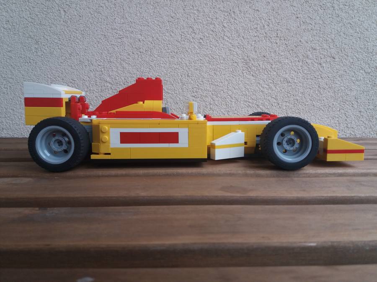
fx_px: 305
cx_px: 188
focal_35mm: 28
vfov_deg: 49.7
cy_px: 141
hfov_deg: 63.4
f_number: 1.9
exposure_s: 1/50
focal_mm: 3.7
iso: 80
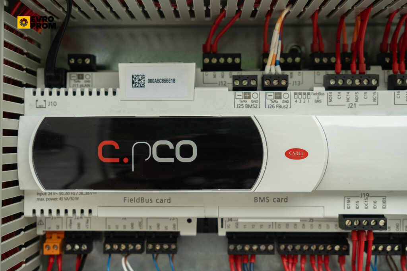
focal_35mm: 43
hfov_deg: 45.4
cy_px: 136
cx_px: 204
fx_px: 486
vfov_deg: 31.2
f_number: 6.3
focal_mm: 43
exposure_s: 1/200
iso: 640
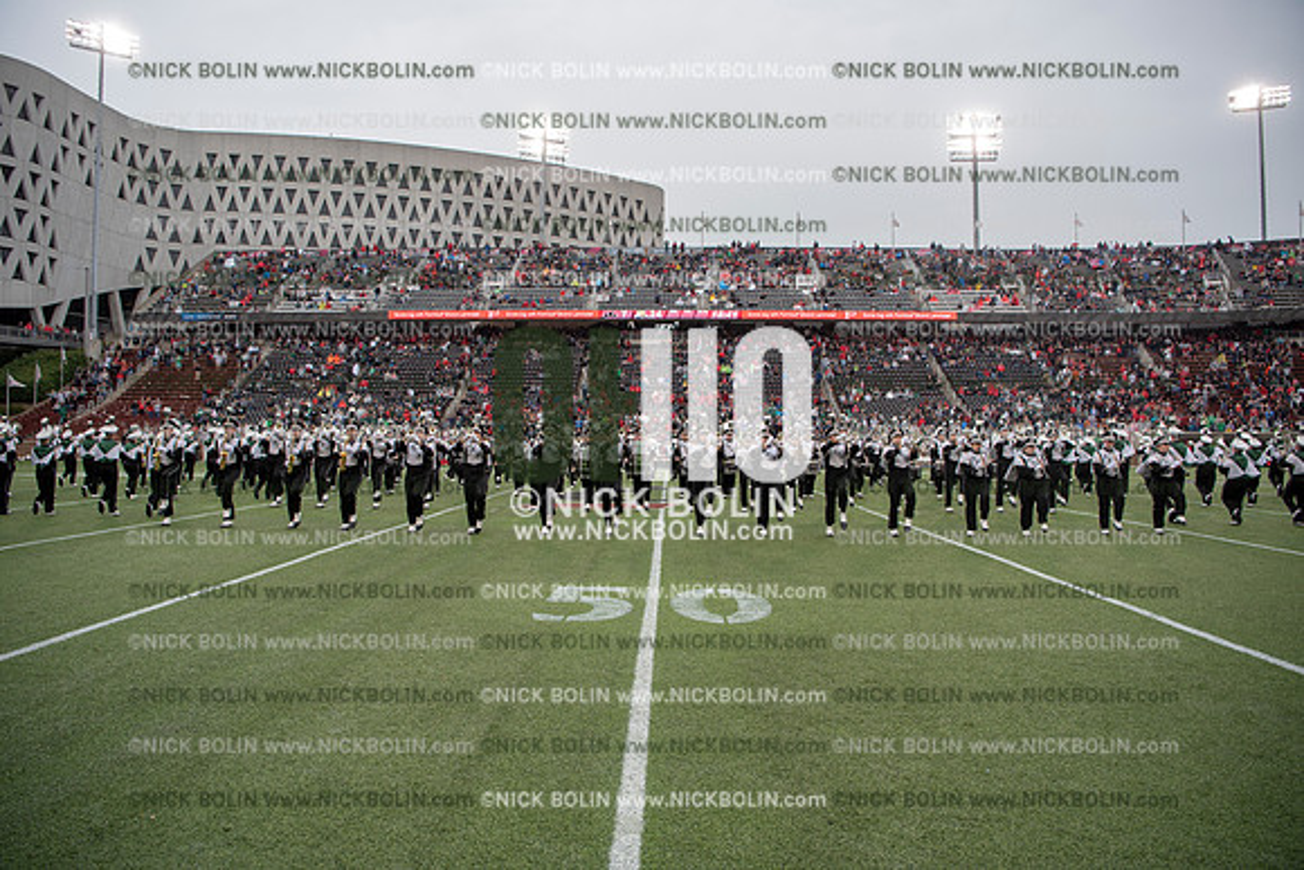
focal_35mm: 24
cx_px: 652
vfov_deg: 53.2
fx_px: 869
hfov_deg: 73.7
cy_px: 435
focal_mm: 24
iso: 250
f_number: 3.5
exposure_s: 1/500
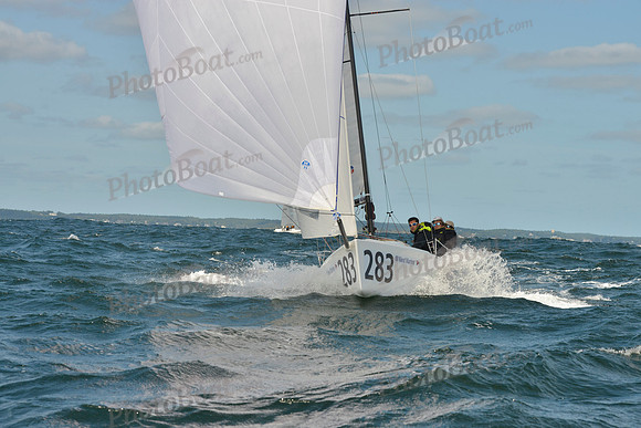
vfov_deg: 14.4
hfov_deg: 21.5
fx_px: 1692
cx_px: 320
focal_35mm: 95
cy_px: 214
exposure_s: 1/1600
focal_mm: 95
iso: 400
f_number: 10
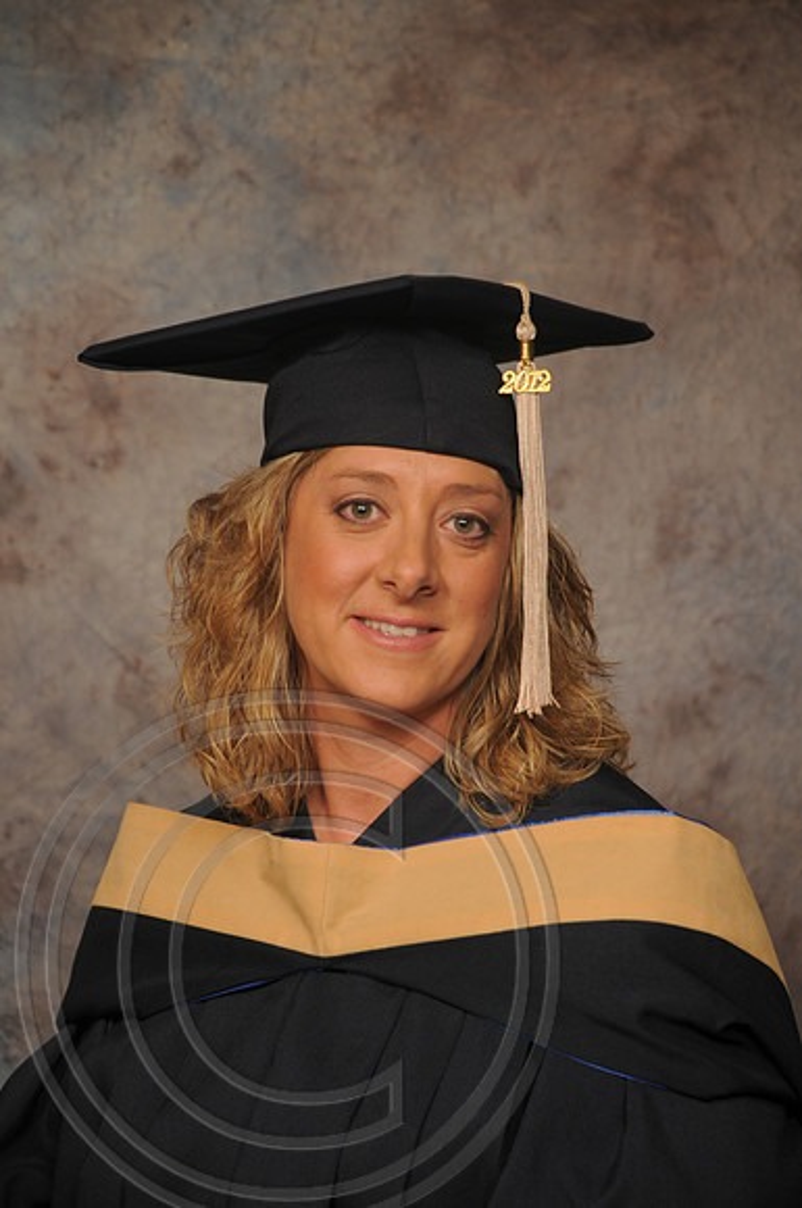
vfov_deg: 13.7
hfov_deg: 9.1
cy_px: 604
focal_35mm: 150
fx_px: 5027
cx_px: 401
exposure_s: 1/60
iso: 200
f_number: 5.6
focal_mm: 100
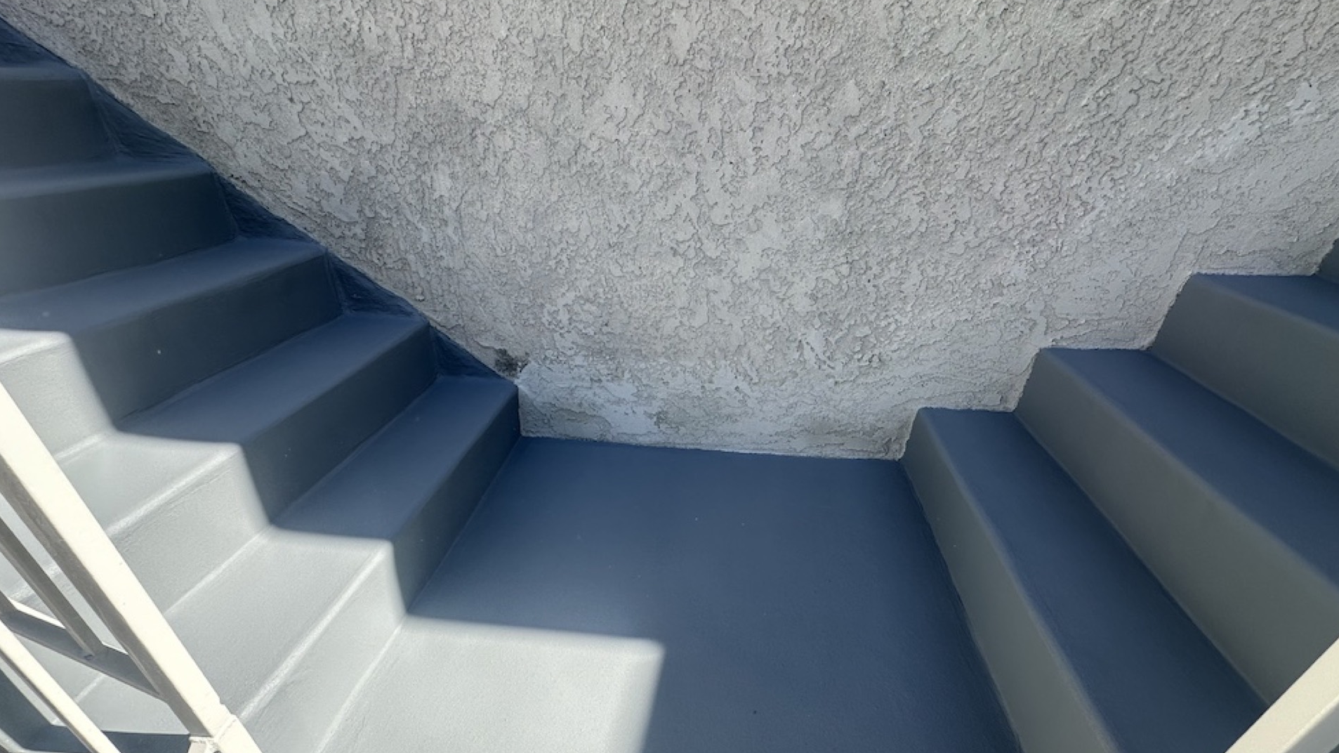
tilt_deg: -33.4
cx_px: 653
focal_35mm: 16
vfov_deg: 65.8
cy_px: 483
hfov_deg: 99.4
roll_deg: -0.7
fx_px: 568
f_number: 2.2
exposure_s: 1/578
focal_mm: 2.22
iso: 40
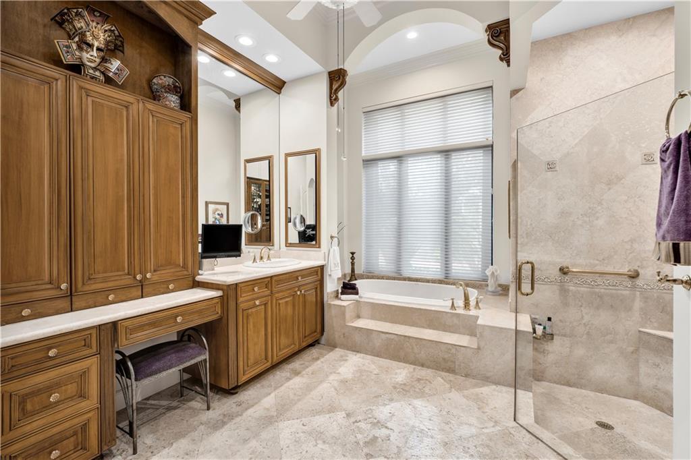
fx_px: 282
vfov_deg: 78.4
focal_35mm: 15
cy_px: 230
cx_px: 346
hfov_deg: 101.5
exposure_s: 1/13
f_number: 5.6
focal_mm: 14.7
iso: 100
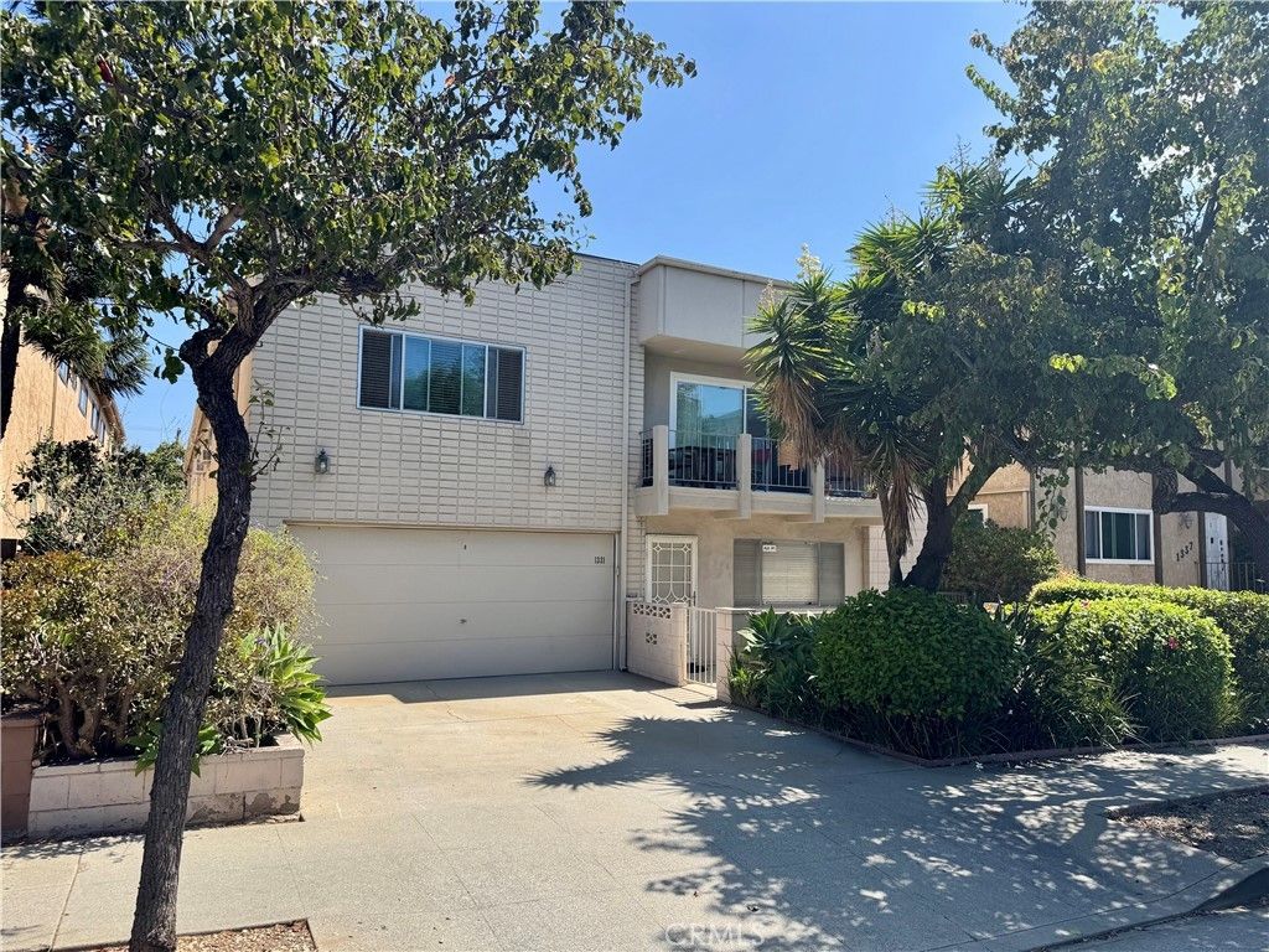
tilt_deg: +3.7
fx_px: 880
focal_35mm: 24
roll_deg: -1.1
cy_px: 476
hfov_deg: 71.6
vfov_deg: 56.8
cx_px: 634
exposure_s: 1/3247
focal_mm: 6.76
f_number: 1.78
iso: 80
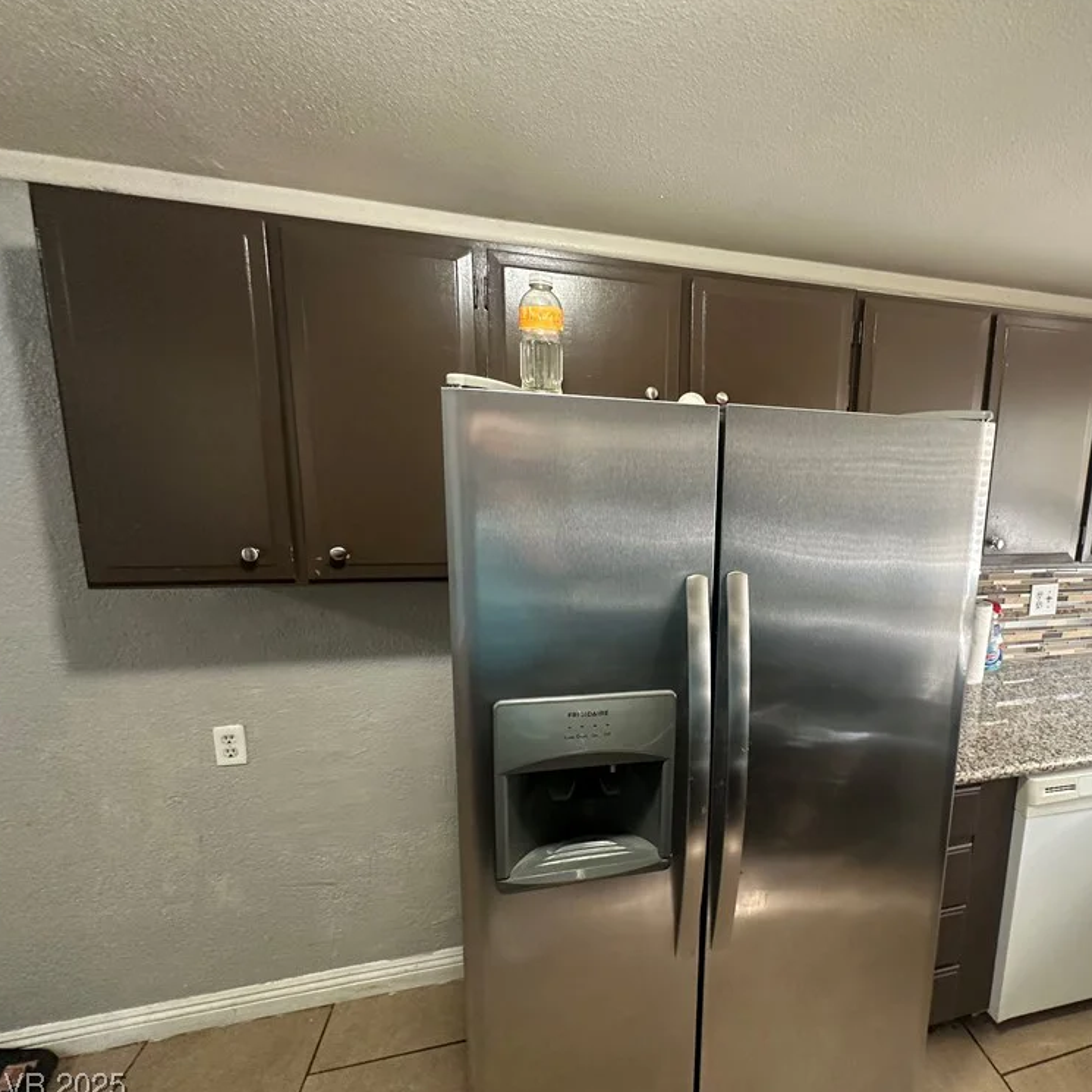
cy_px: 556
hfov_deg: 81.1
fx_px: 607
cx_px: 728
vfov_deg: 84.0
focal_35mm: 17
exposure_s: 1/60
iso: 320
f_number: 2.2
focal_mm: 2.22
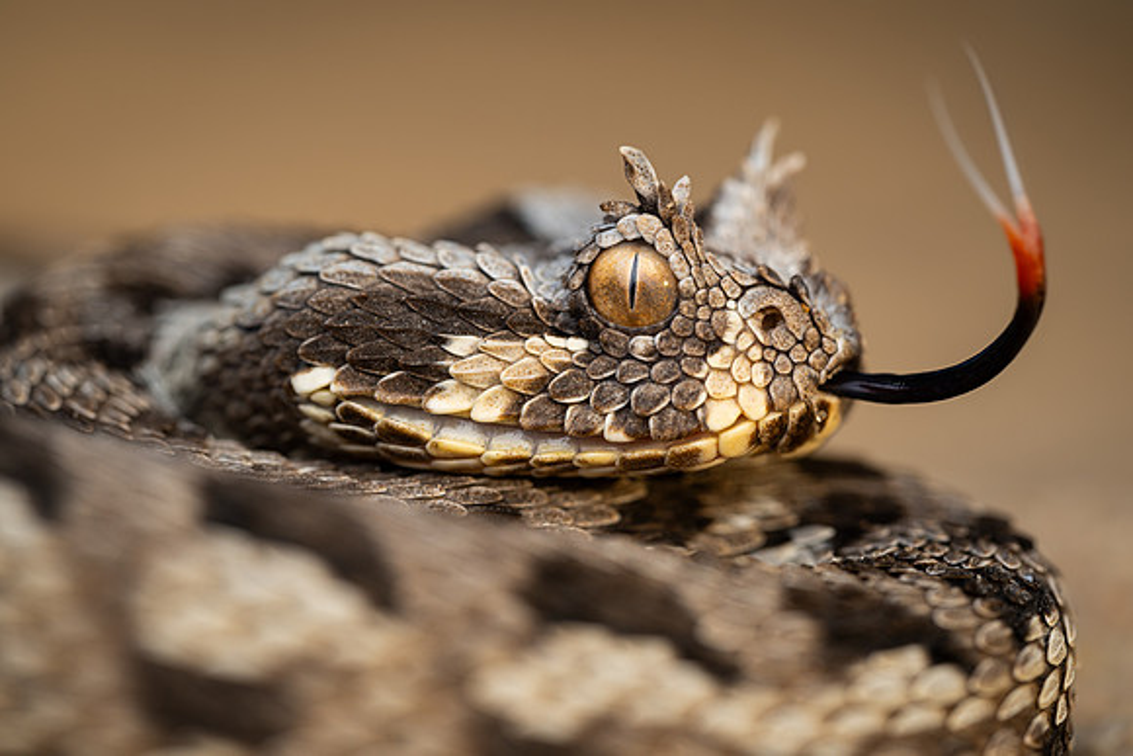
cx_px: 603
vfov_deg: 10.9
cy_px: 385
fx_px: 3964
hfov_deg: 16.3
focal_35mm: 126
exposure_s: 1/200
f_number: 11
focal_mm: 105
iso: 80
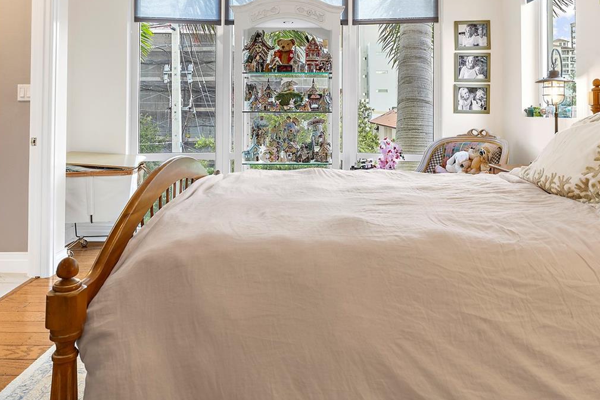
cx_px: 309
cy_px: 100
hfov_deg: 65.3
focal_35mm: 28
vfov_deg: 44.7
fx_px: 468
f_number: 7.1
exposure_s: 1/4
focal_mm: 17.7
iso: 250
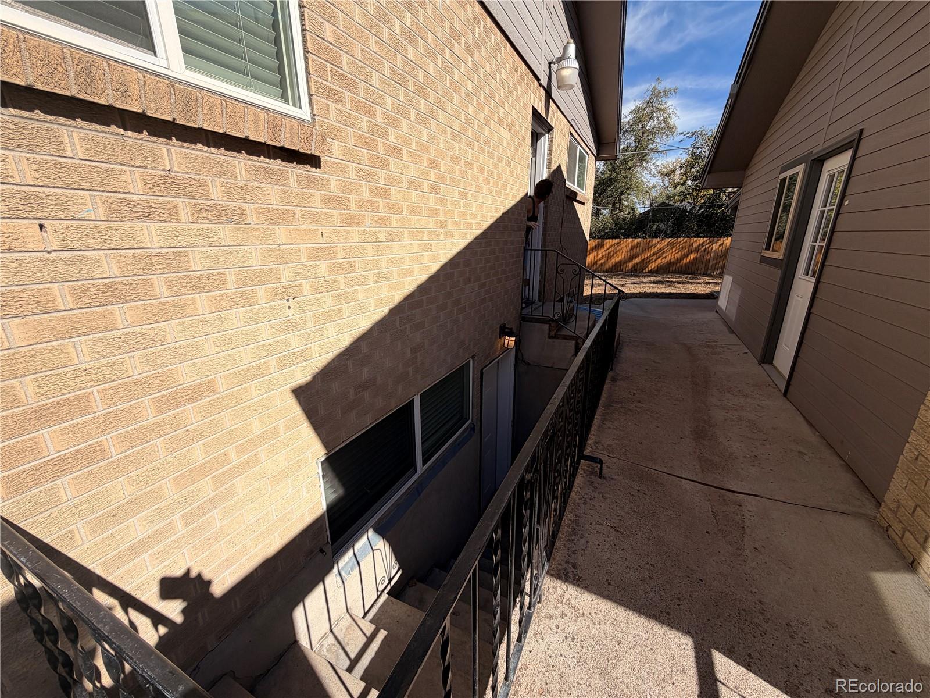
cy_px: 349
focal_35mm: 14
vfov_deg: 85.7
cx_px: 465
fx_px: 376
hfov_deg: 102.1
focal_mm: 2.22
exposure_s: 1/901
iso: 20
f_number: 2.2
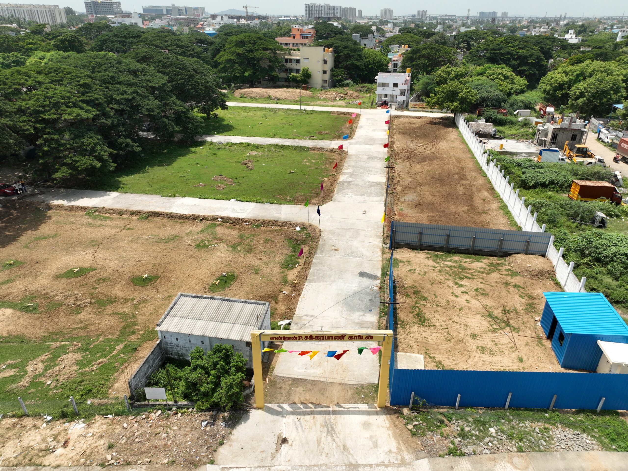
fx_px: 435
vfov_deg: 56.8
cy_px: 236
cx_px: 314
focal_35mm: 24
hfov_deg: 71.6
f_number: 2.8
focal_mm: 12.29
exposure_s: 1/1600
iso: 100
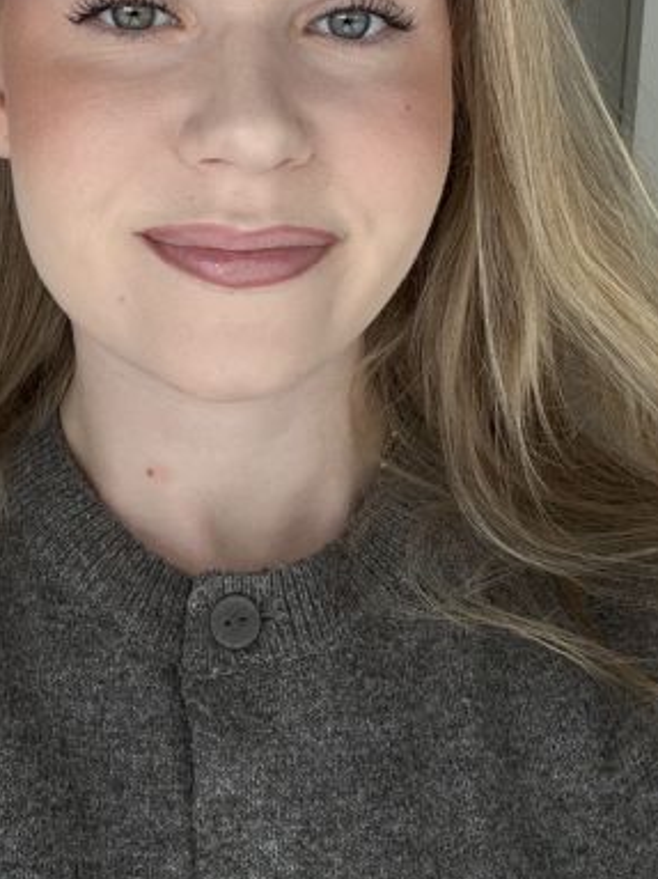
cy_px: 200
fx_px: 1192
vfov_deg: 39.2
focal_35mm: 47
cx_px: 254
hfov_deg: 30.8
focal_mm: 2.69
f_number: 1.9
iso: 40
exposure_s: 1/121
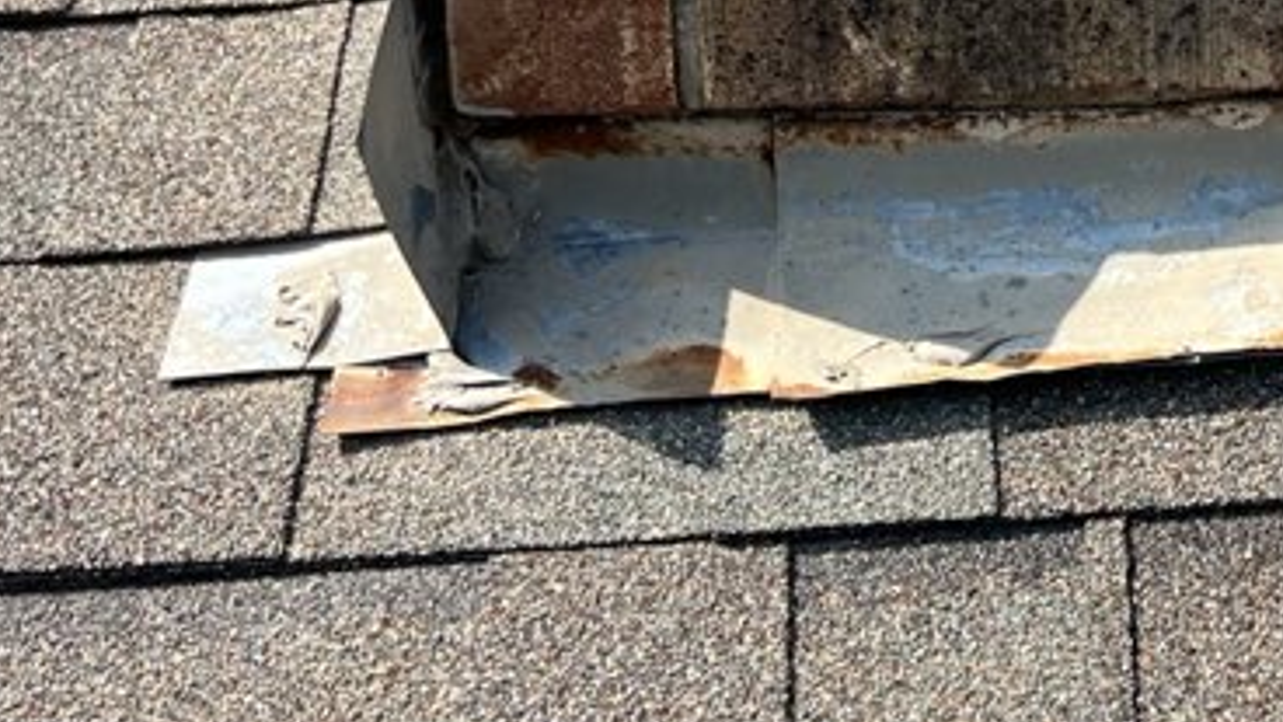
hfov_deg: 26.1
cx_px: 1280
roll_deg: +2.2
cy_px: 17
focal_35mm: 77
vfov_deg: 15.4
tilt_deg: -13.9
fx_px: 2620
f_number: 1.5
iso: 50
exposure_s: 1/1808
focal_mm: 5.7
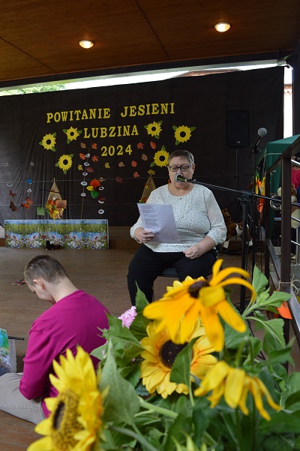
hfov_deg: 43.6
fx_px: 375
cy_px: 226
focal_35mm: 30
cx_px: 150
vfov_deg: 62.0
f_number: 5
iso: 400
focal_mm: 20
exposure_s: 1/100
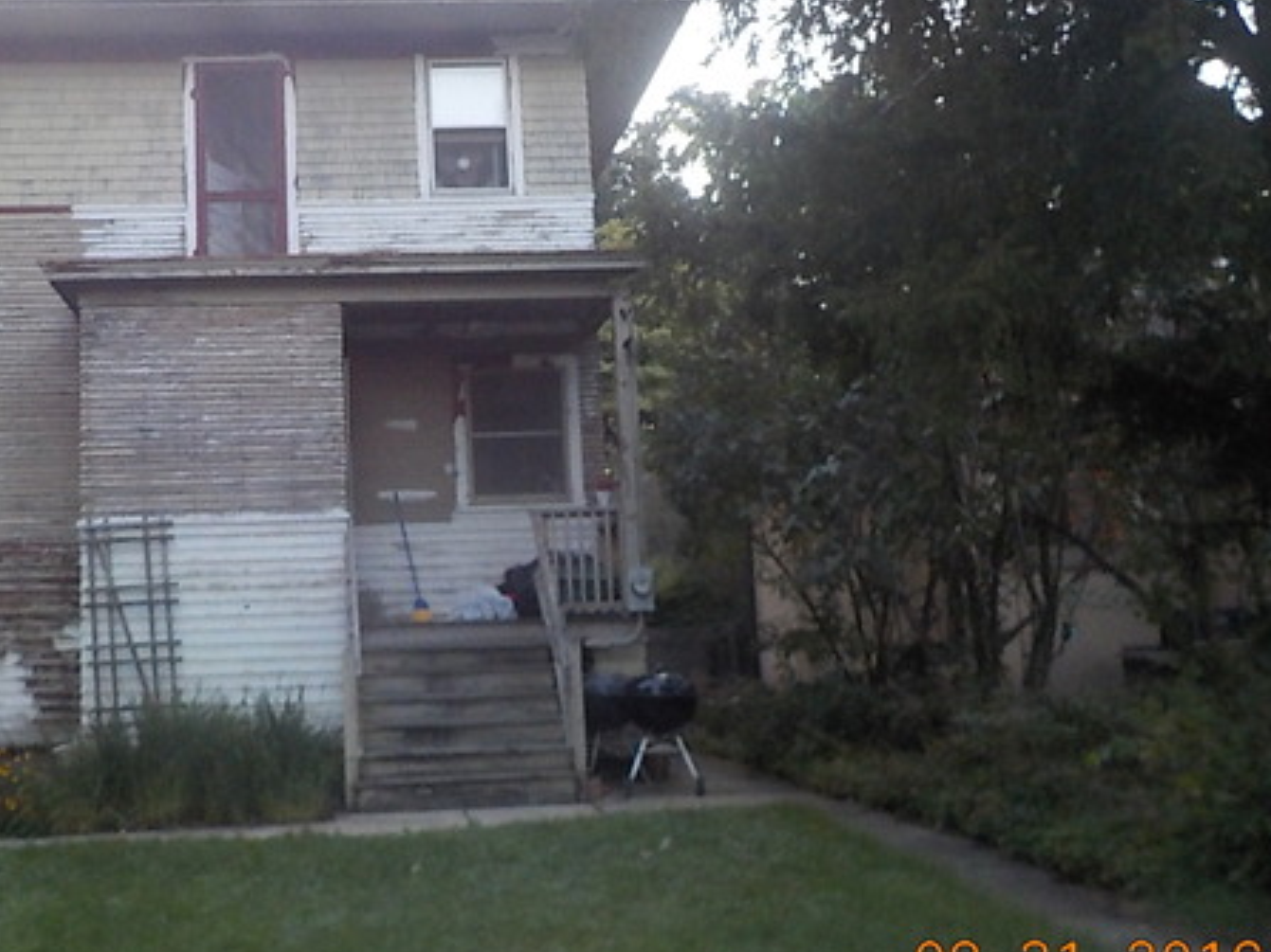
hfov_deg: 43.3
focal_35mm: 43
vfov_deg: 33.5
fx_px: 1578
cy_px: 423
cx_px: 432
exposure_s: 1/25
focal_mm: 4.1
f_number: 3.3
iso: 400
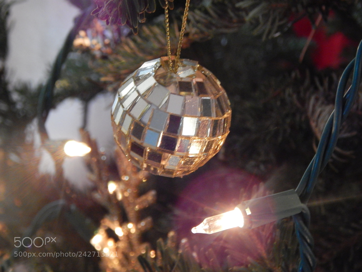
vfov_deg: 14.1
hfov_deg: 18.7
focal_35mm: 105
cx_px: 181
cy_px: 136
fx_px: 1098
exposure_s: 1/10
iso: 800
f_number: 4.5
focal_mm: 18.7
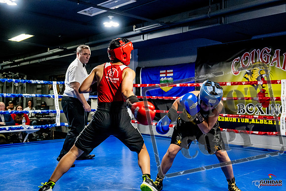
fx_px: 294
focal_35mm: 37
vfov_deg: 36.0
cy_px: 96
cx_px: 143
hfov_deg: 51.9
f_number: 2.8
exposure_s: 1/800
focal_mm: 25
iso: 5000
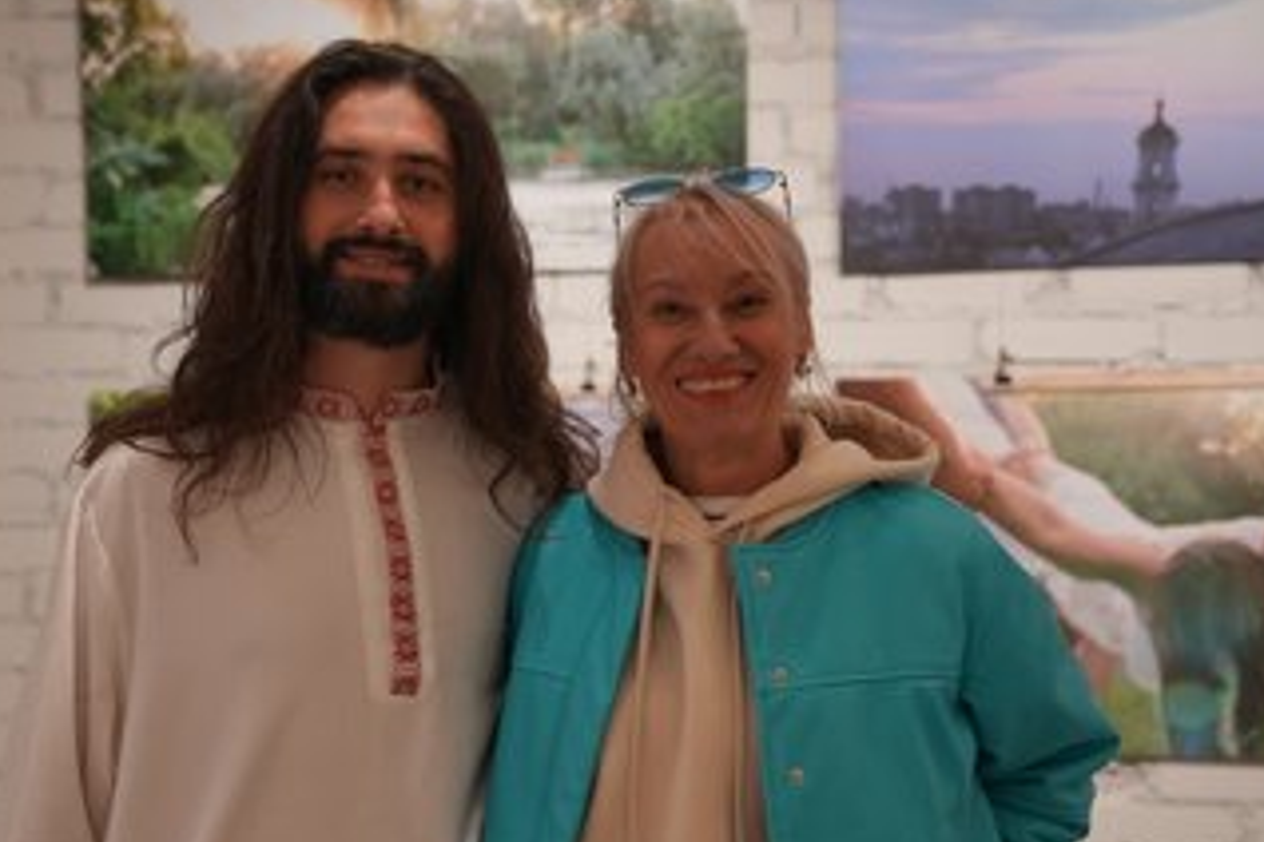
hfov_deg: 29.6
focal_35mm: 68
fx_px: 2387
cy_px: 502
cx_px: 517
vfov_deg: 20.0
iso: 3200
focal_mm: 54
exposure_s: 1/400
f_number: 2.8
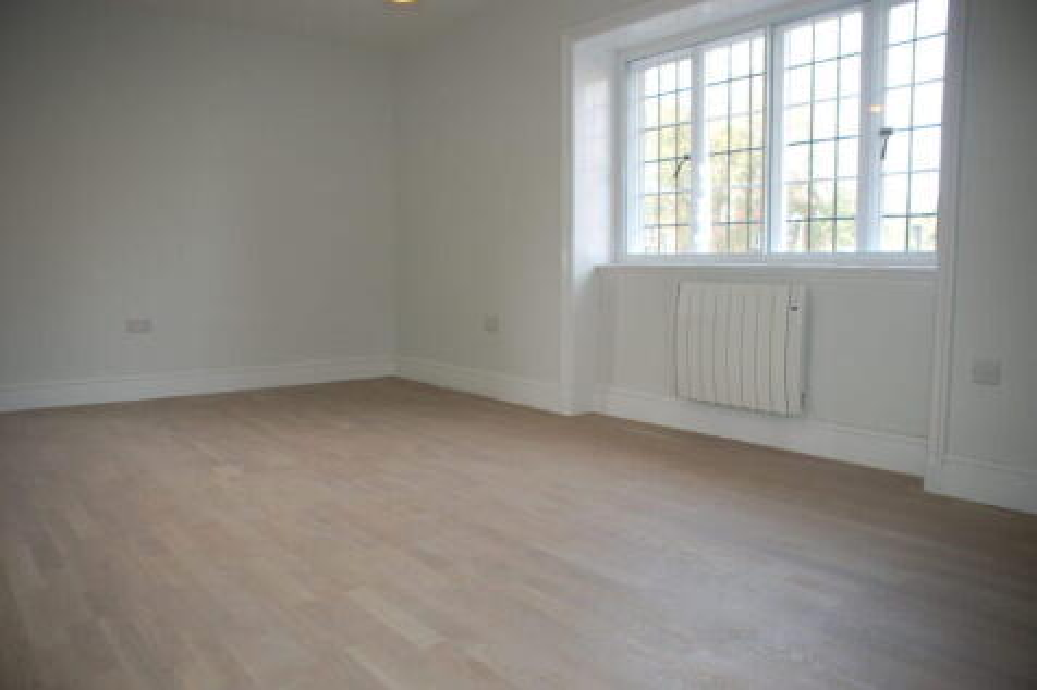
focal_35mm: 27
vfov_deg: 47.9
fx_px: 777
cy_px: 345
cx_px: 518
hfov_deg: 67.4
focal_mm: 18
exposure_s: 1/80
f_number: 3.5
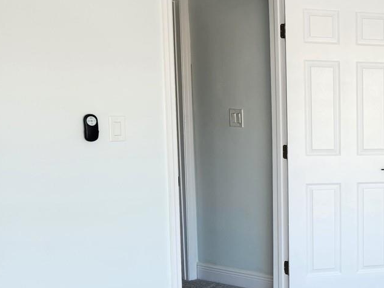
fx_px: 644
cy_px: 173
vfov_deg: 25.2
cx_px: 467
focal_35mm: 58
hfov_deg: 28.6
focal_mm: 5.4
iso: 32
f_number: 1.8
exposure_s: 1/180
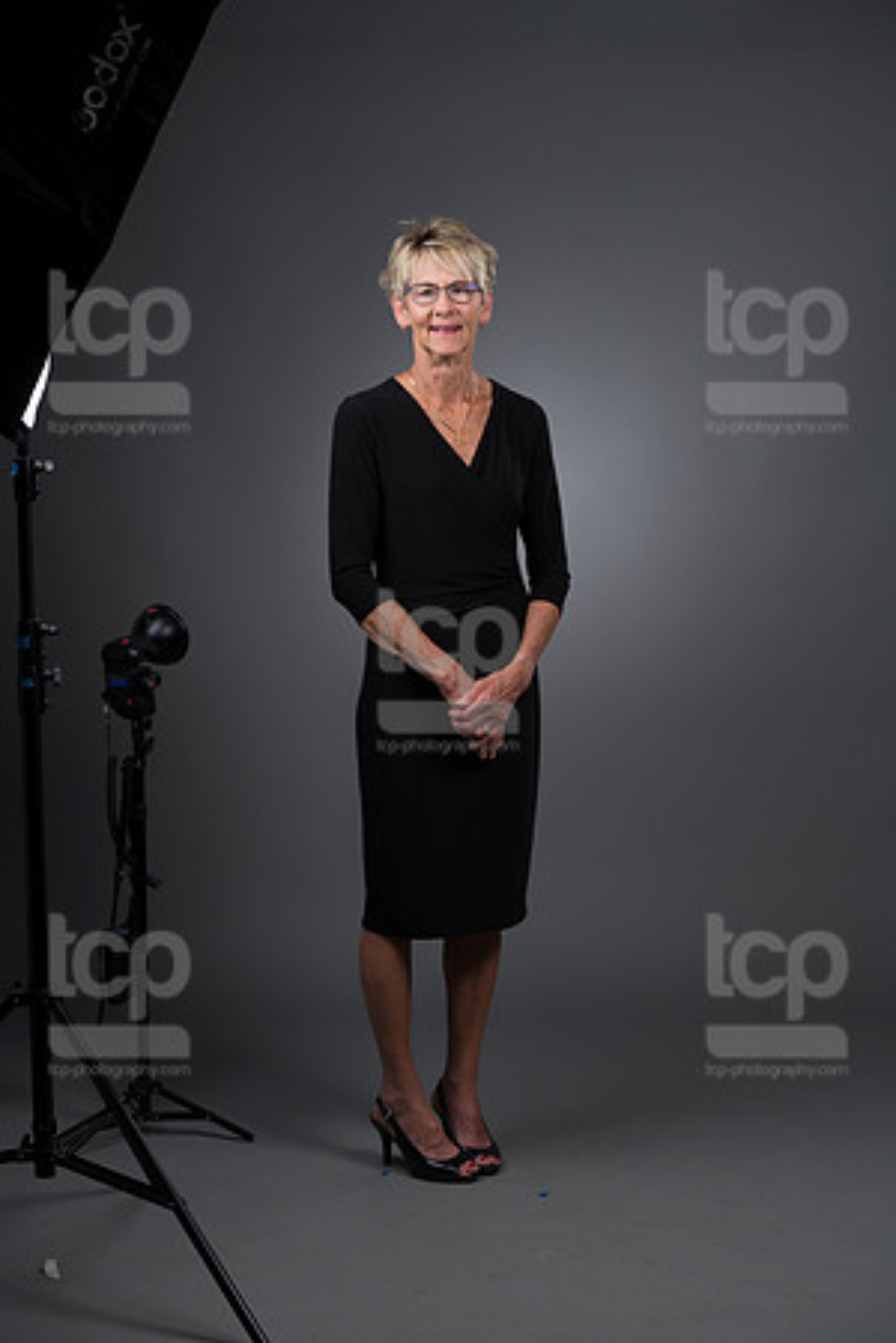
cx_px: 448
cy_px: 672
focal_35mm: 80
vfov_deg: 25.4
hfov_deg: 17.1
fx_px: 2986
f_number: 5.6
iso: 160
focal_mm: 80
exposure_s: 1/250
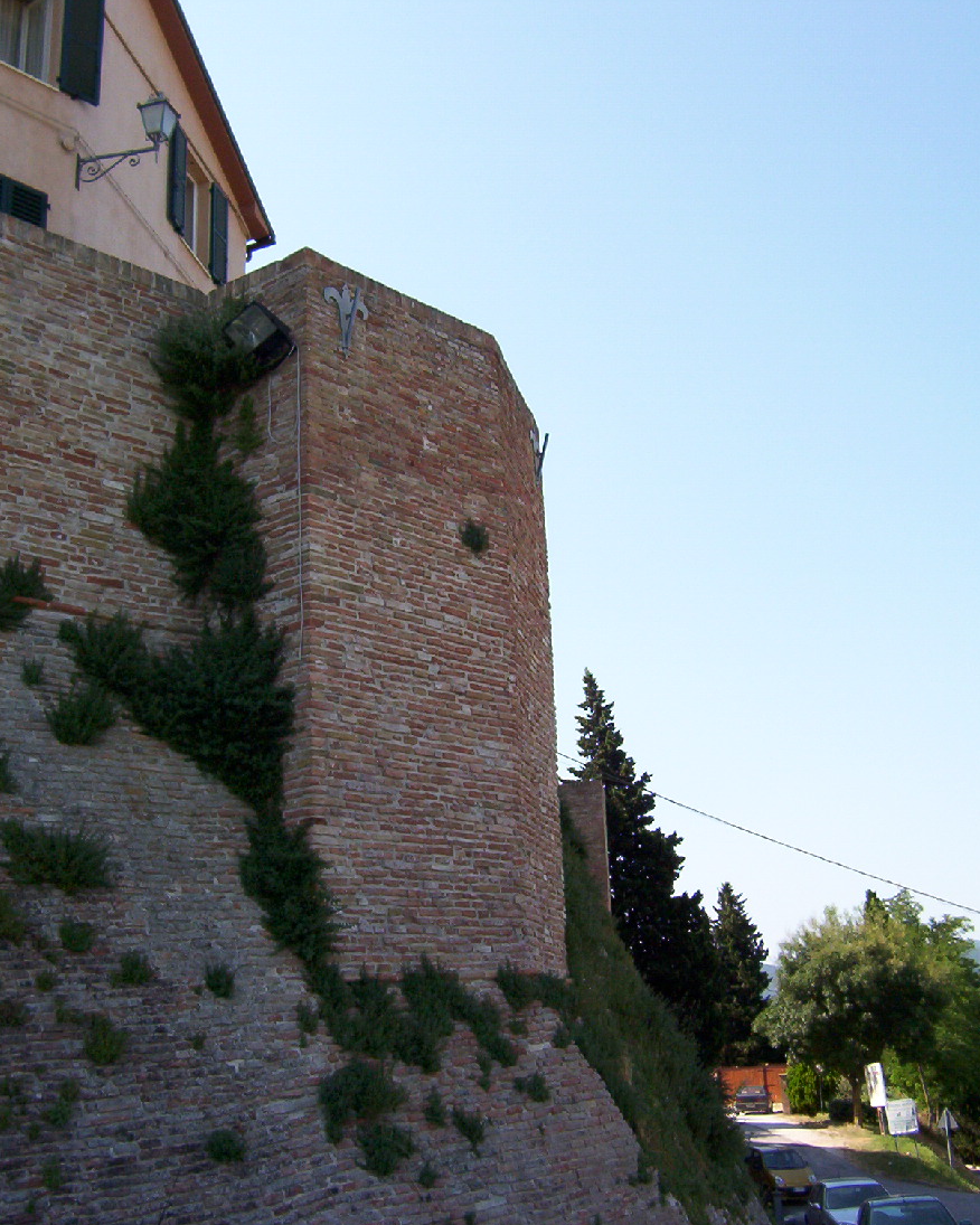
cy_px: 586
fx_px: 1378
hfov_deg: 39.2
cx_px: 488
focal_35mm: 38
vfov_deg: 47.9
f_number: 5.24
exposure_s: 1/388
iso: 100
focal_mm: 5.54
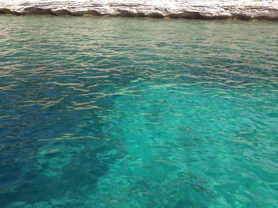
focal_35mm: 35
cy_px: 104
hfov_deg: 52.6
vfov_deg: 40.7
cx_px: 139
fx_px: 281
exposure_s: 1/836
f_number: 2.4
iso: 64
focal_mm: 4.28
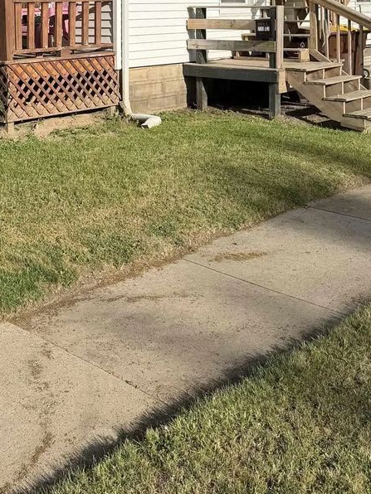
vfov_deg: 33.1
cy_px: 50
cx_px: 101
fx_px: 786
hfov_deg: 26.3
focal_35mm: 55
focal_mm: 6.76
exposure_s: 1/4167
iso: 80
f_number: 1.78
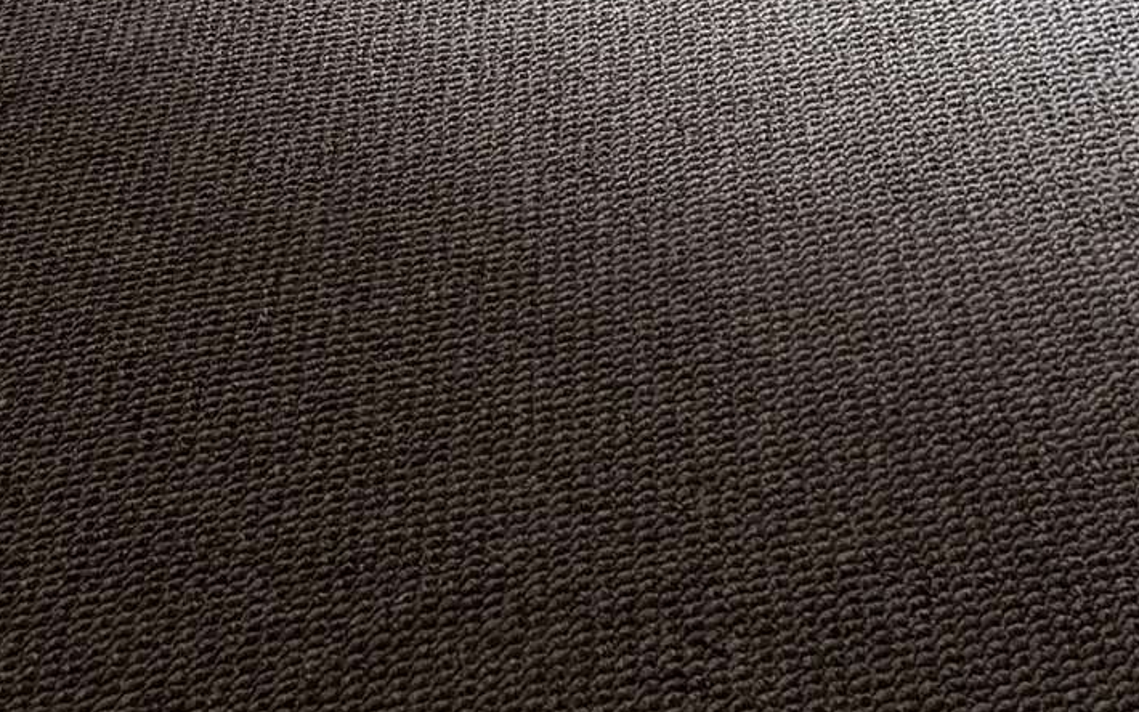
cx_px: 170
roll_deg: +7.1
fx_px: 3415
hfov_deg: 18.7
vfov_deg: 11.1
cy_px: -563
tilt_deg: -15.1
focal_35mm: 110
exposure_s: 1/60
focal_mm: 6.76
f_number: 1.78
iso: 200
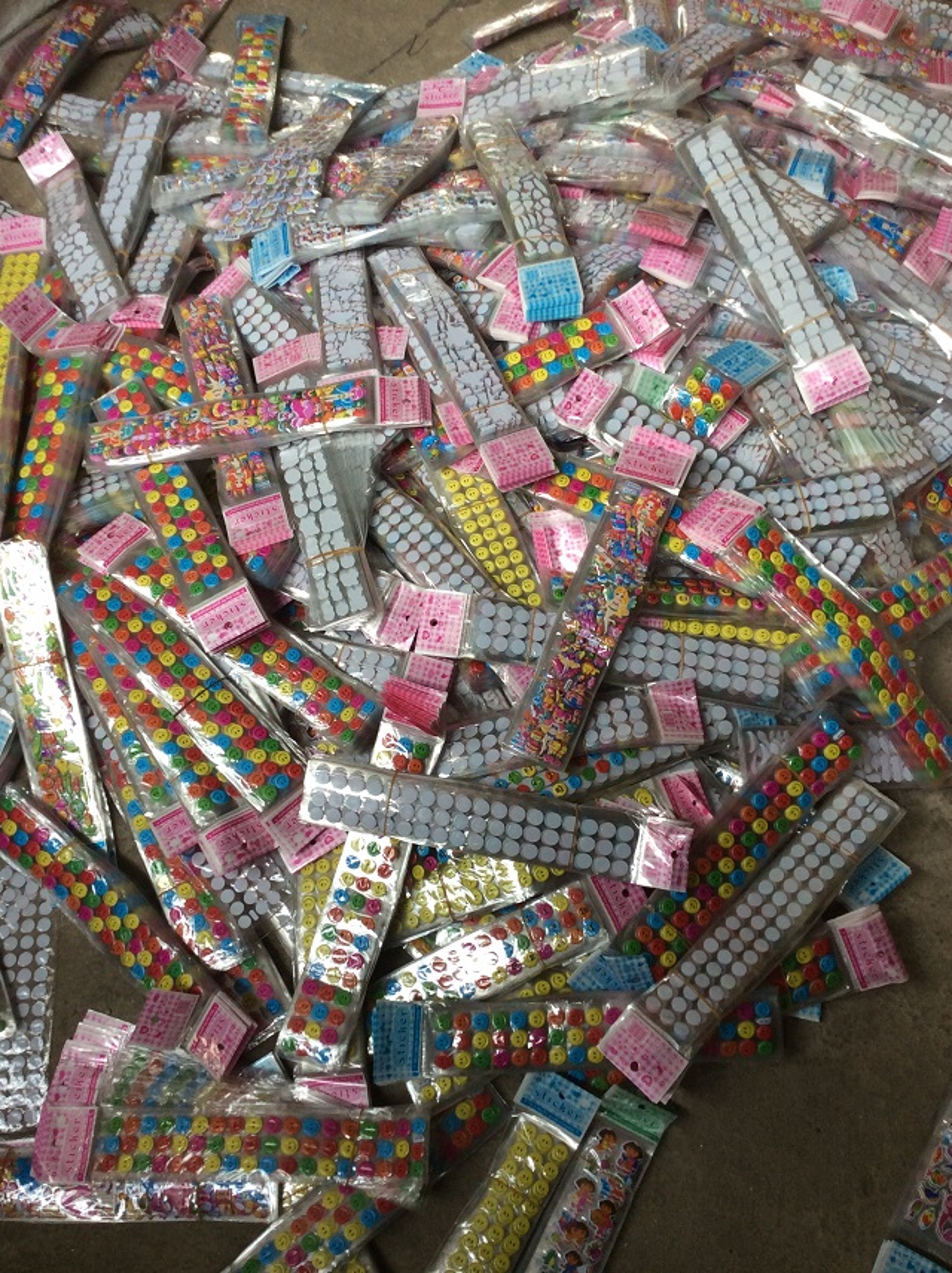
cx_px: 476
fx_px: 1176
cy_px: 636
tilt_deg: -63.8
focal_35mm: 32
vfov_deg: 56.9
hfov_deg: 44.1
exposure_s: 1/33
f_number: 2.4
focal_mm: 3.3
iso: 40
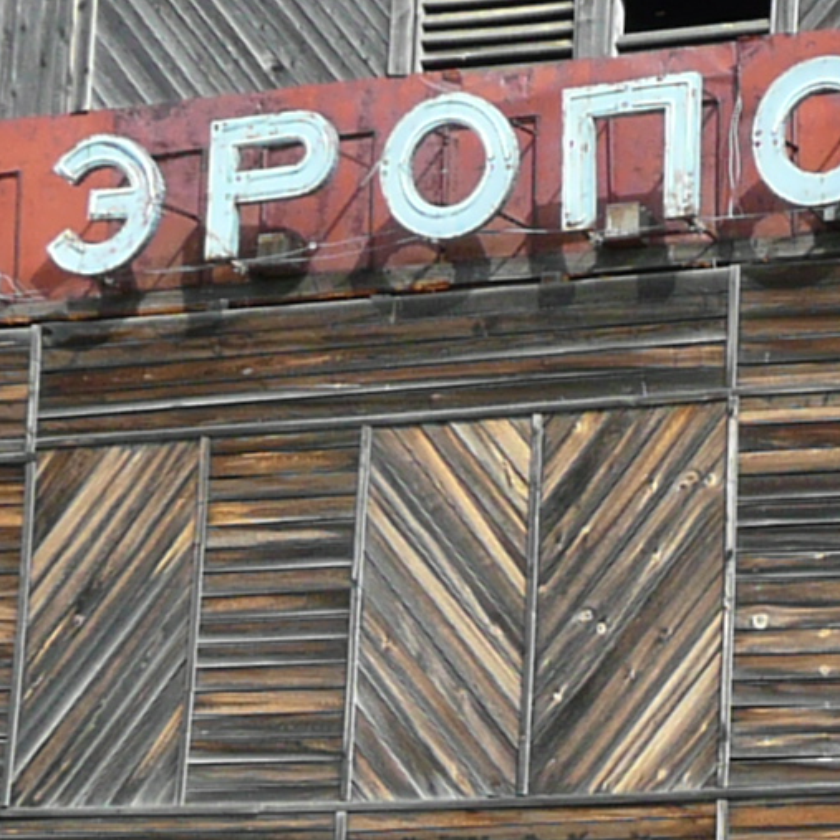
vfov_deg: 10.4
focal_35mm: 167
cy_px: 616
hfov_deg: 10.3
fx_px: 4585
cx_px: 964
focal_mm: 5.5
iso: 100
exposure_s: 1/500
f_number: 3.6
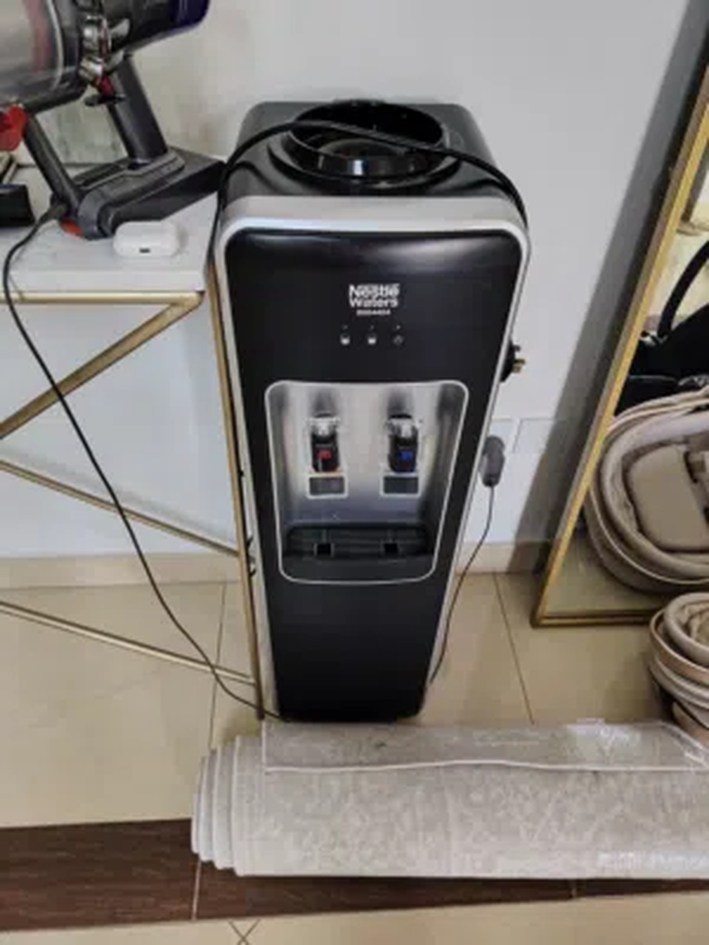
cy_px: 472
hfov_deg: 56.8
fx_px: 655
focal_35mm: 24
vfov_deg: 71.6
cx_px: 354
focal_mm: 5.25
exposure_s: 1/100
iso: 3056
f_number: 1.75
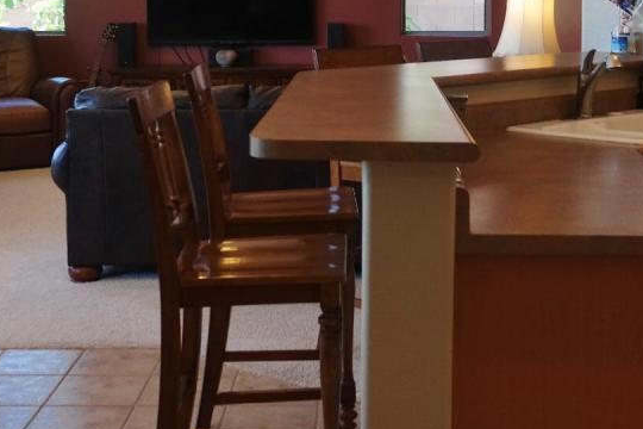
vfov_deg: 20.7
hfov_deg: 31.4
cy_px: 33
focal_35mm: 64
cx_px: 354
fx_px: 1143
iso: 200
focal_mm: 20
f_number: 3.5
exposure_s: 1/40
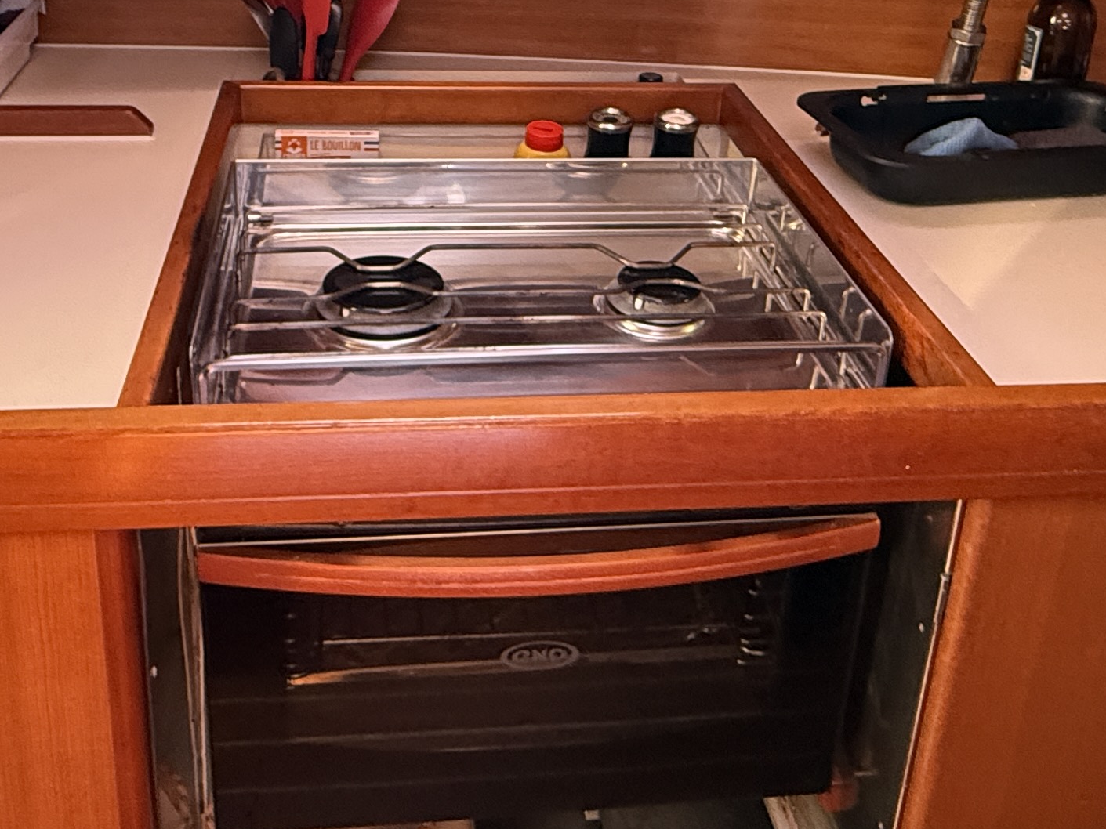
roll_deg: +0.8
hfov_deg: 46.8
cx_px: 514
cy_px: 117
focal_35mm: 40
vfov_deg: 34.4
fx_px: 1278
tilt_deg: -19.8
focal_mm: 2.22
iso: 320
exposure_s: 1/95
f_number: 2.2
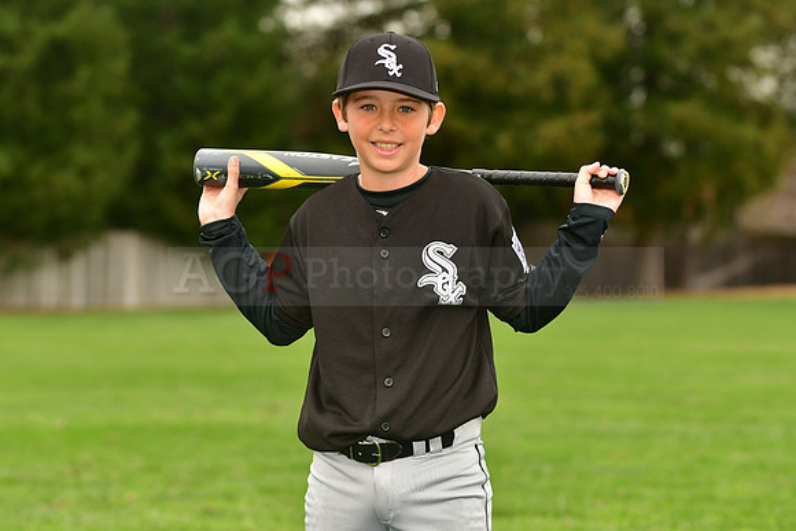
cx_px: 398
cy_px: 266
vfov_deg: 8.3
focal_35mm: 165
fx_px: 3649
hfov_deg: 12.4
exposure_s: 1/1000
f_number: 4
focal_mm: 110
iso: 320
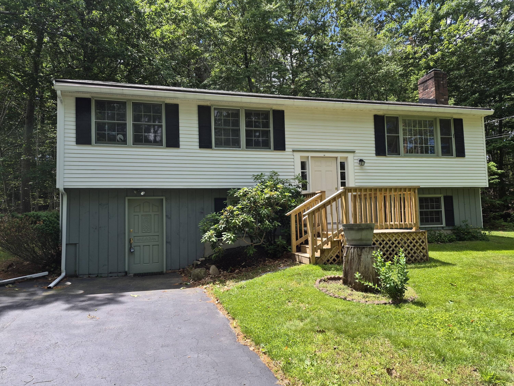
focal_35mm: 23
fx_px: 342
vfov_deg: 58.9
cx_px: 257
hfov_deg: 73.9
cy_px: 193
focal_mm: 5.4
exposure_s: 1/2688
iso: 80
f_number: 1.8
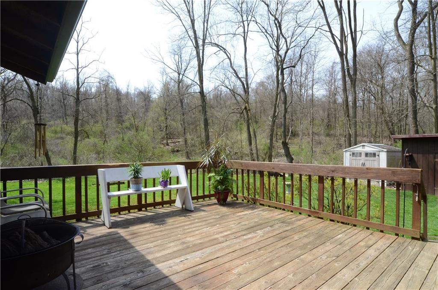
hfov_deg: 90.2
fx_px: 218
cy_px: 145
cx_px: 219
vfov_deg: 67.1
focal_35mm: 18
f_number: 14
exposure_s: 1/250
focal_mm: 12
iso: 800
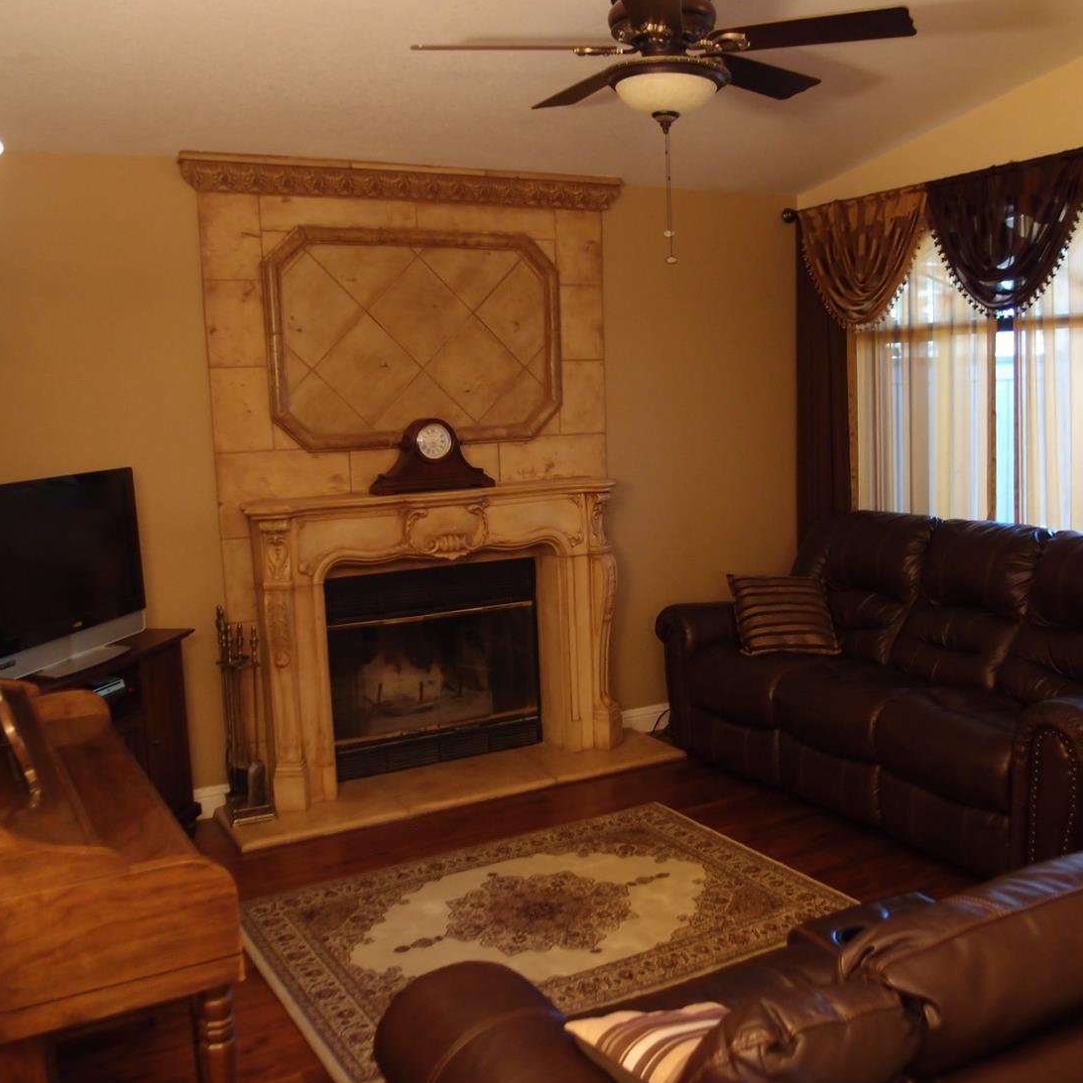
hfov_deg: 48.2
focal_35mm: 34
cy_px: 533
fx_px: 1203
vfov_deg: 48.4
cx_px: 638
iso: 200
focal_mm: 6
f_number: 1.8
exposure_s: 1/15
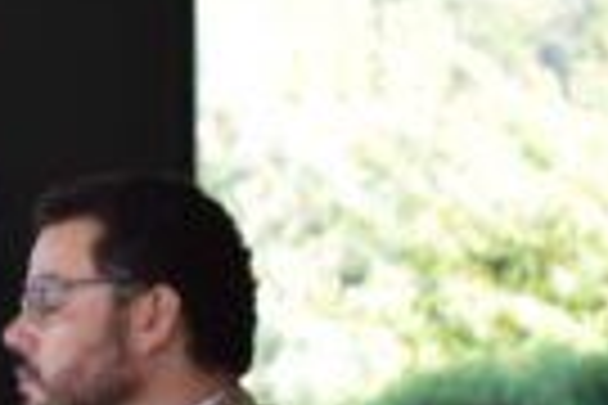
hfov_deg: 4.3
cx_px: -860
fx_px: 7935
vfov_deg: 2.9
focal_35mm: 470
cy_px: 482
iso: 720
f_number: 5.6
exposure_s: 1/100
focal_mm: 55
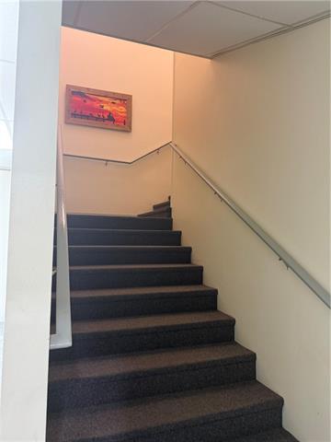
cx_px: 166
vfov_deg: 71.6
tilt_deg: +4.8
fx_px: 306
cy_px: 221
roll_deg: -0.4
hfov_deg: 56.8
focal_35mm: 24
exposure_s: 1/60
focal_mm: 6.76
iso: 200
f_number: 1.78
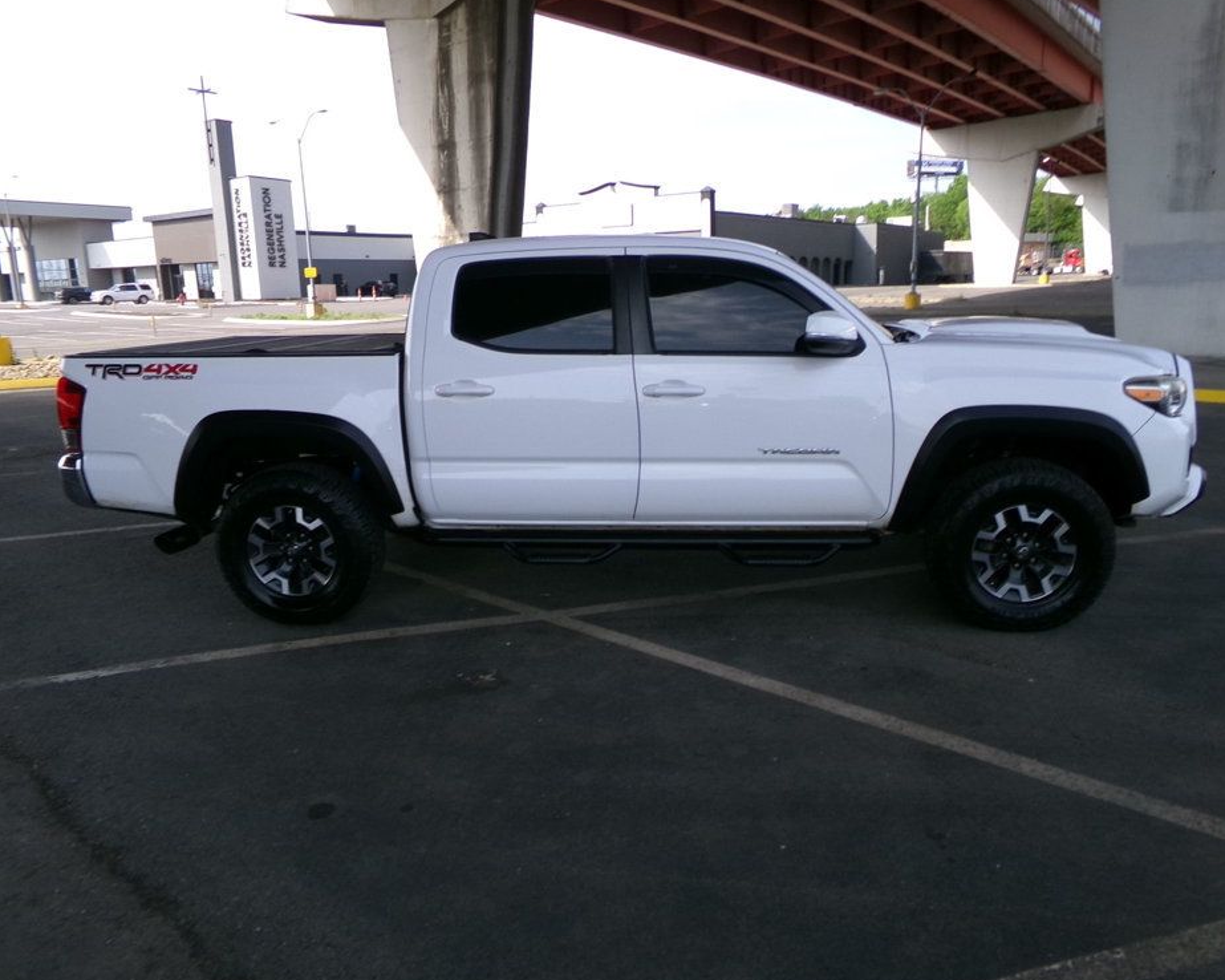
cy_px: 479
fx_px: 942
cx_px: 636
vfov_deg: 54.9
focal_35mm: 26
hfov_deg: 66.0
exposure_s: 1/60
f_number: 11.07
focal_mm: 4.3
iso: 136
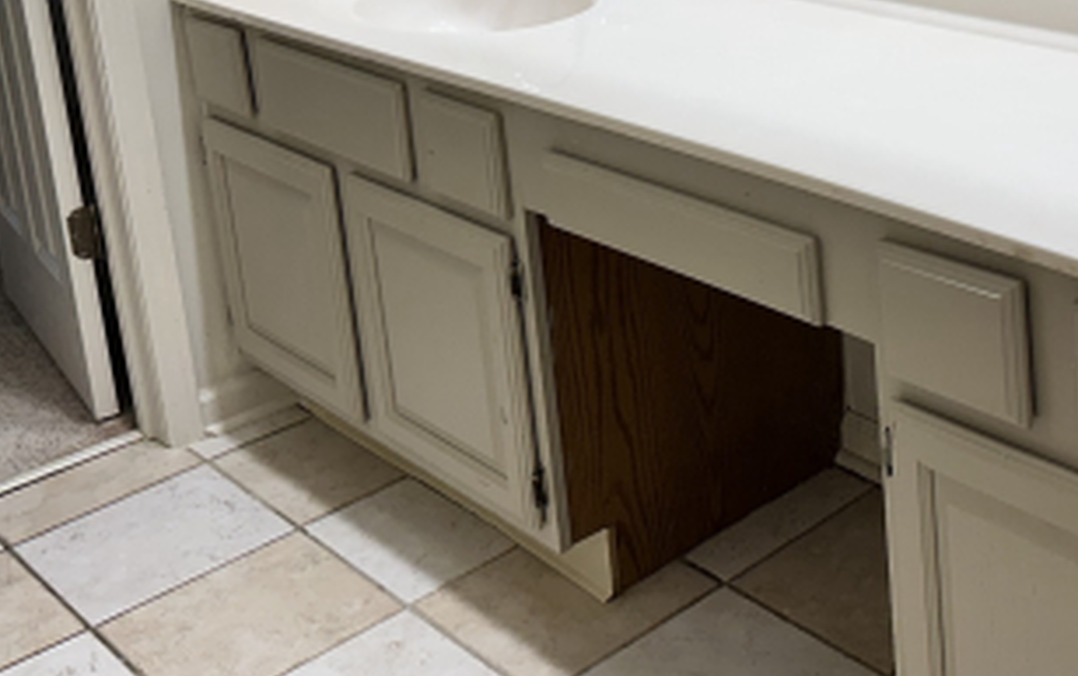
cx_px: 849
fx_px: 1617
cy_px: -25
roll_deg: +3.2
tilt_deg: -13.4
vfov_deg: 22.5
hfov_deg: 35.8
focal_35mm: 55
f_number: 1.78
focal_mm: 6.86
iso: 100
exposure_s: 1/120
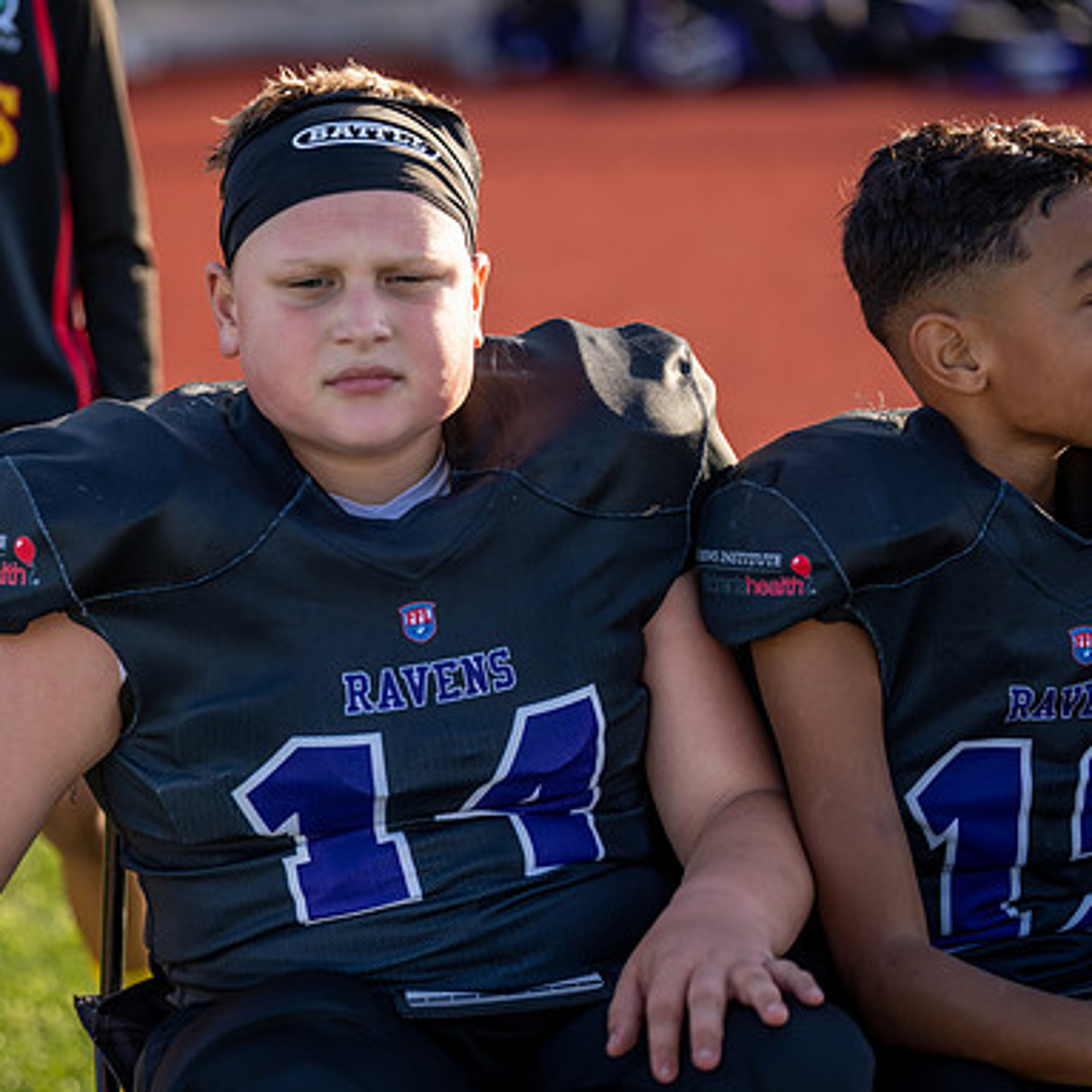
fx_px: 5425
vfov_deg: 11.5
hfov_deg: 11.5
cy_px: 546
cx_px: 308
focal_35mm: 152
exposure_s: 1/640
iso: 100
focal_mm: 118
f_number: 2.8
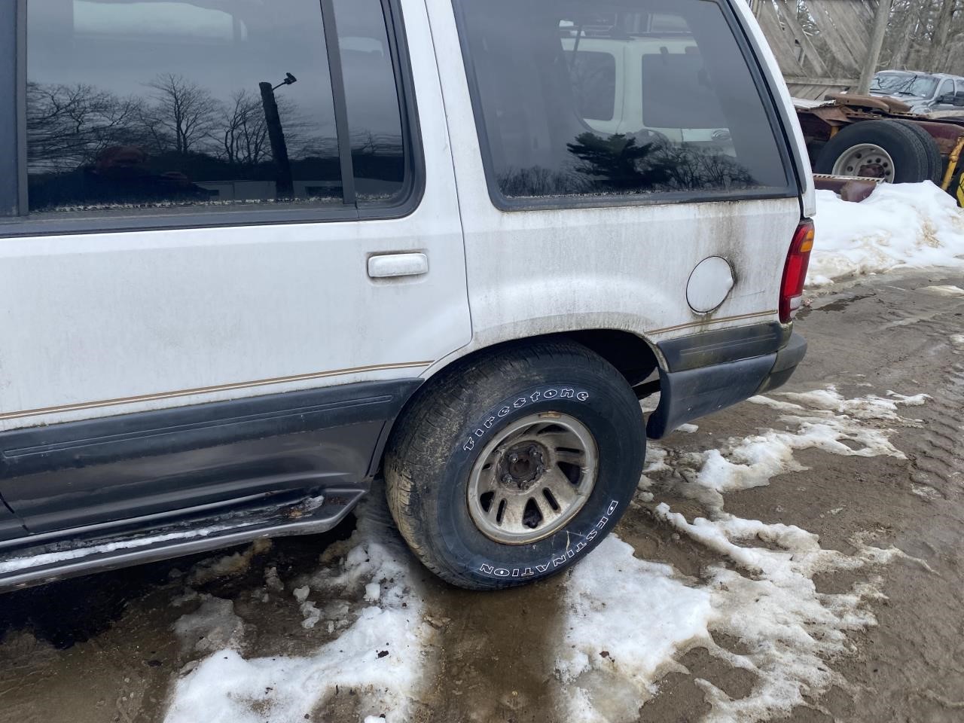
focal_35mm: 26
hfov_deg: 67.3
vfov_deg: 53.1
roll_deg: -1.2
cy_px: 362
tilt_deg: -23.2
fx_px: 724
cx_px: 482
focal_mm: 4.25
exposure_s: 1/1063
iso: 32
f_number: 1.8
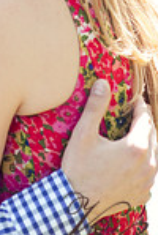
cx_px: -72
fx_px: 1677
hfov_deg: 5.3
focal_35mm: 256
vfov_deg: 7.9
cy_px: -58
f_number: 2.5
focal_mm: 85
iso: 200
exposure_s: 1/800
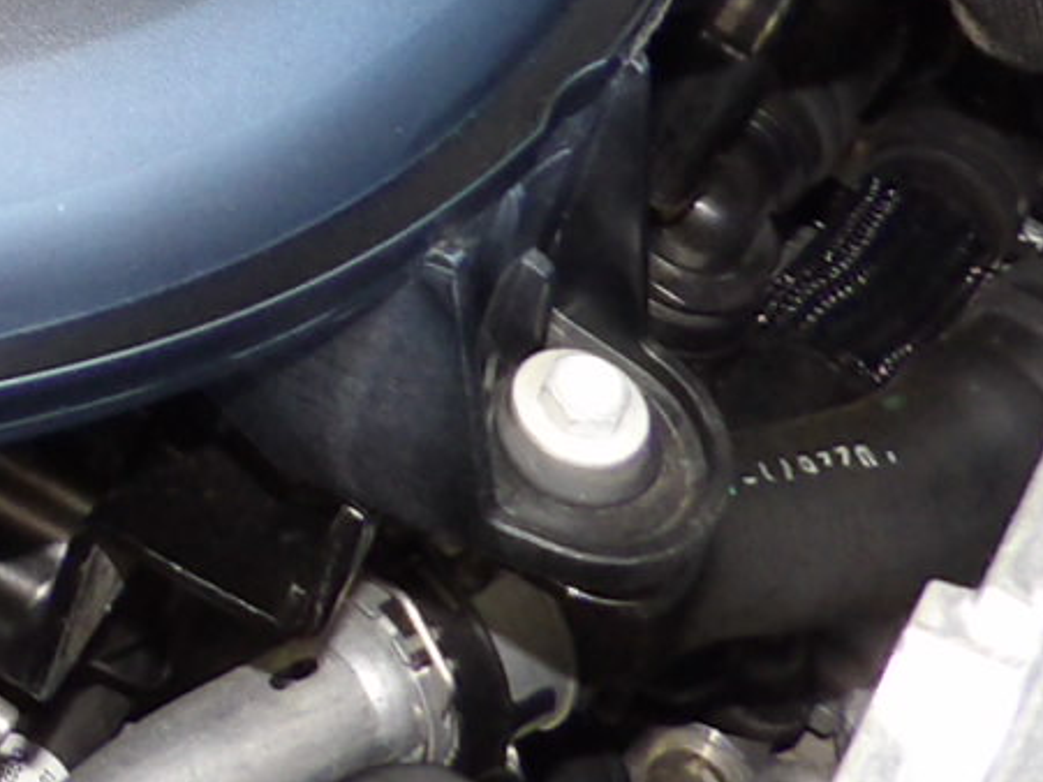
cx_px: -1166
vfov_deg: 8.4
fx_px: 4850
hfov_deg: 11.0
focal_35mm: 161
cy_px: -1094
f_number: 3.4
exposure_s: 1/33
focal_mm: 5
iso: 200
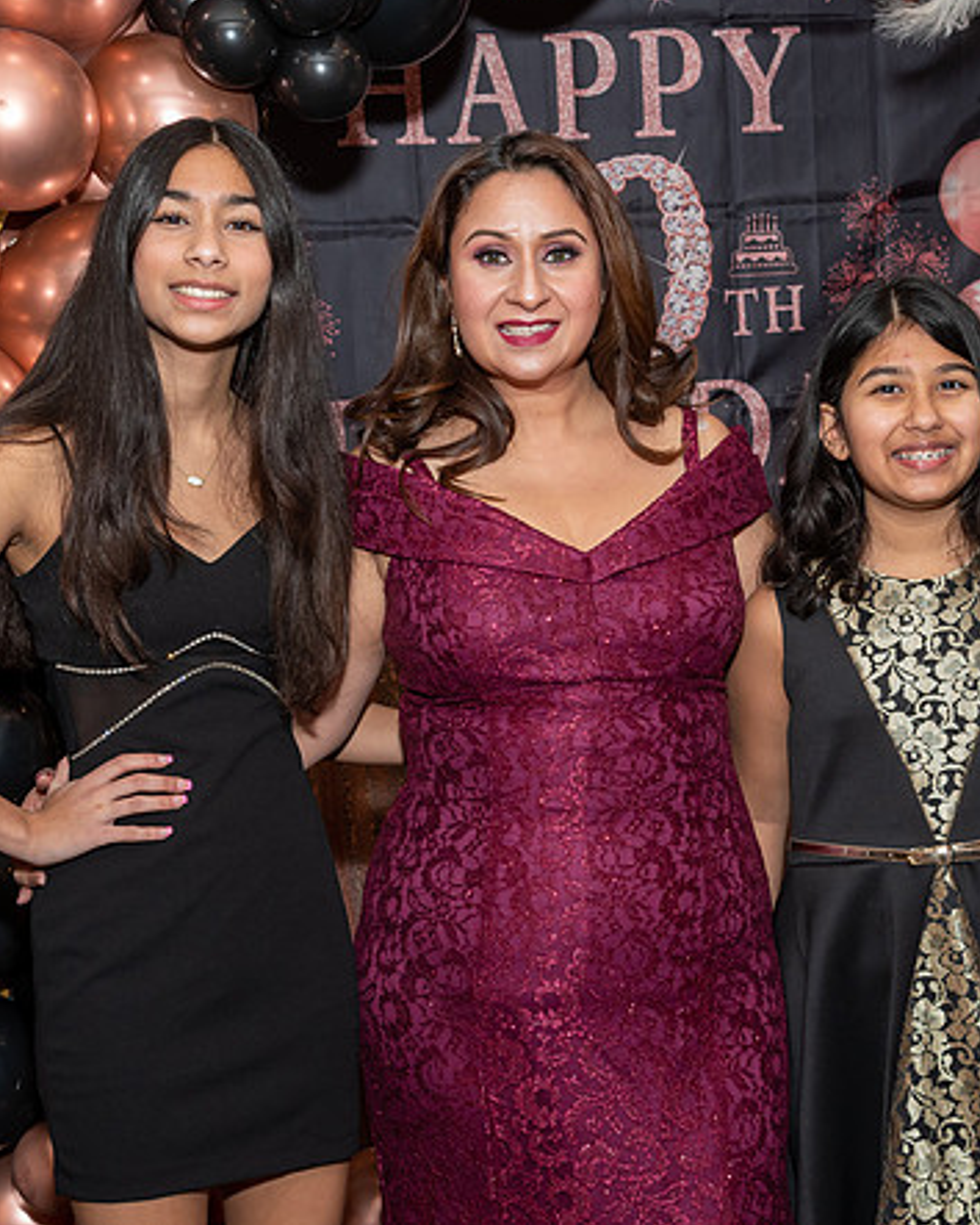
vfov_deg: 28.7
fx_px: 2391
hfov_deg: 23.2
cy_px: 590
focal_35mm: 66
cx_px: 521
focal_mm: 30
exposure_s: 1/250
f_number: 5.6
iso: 400
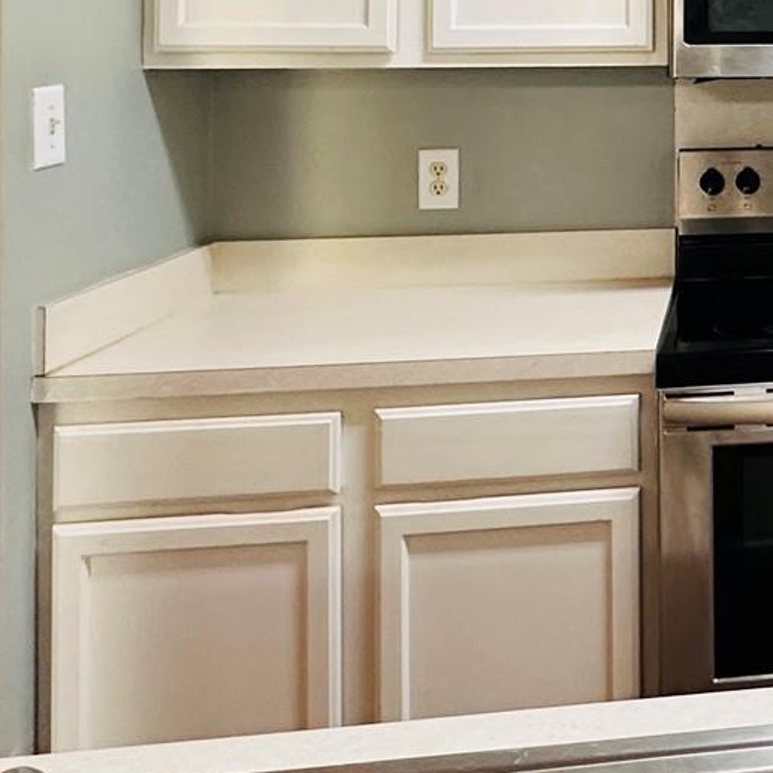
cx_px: 948
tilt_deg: +1.4
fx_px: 1238
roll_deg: -0.1
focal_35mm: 49
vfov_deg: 32.2
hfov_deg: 29.4
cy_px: 16
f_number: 2.2
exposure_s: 1/60
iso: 250
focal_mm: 2.22
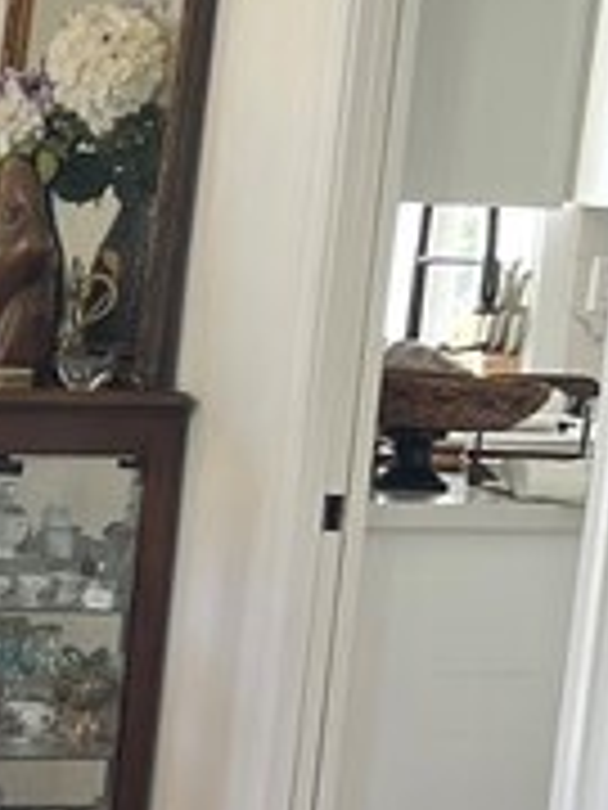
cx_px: -793
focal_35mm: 148
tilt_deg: -12.6
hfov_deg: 9.1
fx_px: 3466
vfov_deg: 13.0
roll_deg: -2.7
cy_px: 976
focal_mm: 5.1
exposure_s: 1/60
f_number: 1.6
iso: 64
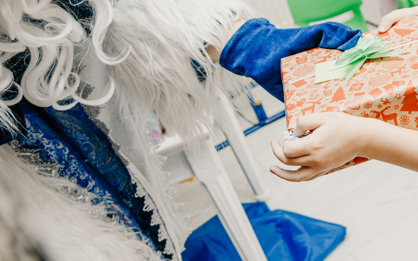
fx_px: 797
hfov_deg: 26.3
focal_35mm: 70
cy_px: 52
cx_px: 498
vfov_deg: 18.4
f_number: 4.5
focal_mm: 27
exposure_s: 1/160
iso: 250
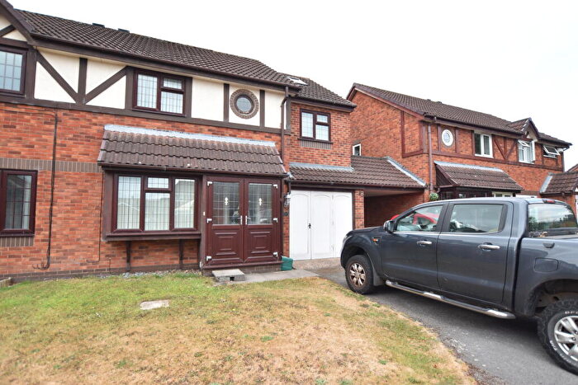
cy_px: 192
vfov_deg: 67.4
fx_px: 289
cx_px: 289
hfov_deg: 90.0
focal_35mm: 18
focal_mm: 12
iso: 100
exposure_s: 1/160
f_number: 3.5
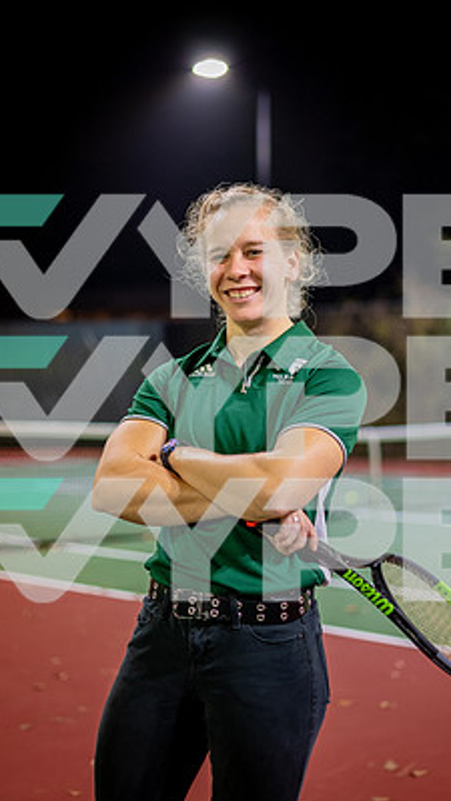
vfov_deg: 35.4
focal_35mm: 59
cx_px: 244
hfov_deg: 20.4
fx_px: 1254
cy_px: 398
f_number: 1.8
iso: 800
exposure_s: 1/160
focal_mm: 50
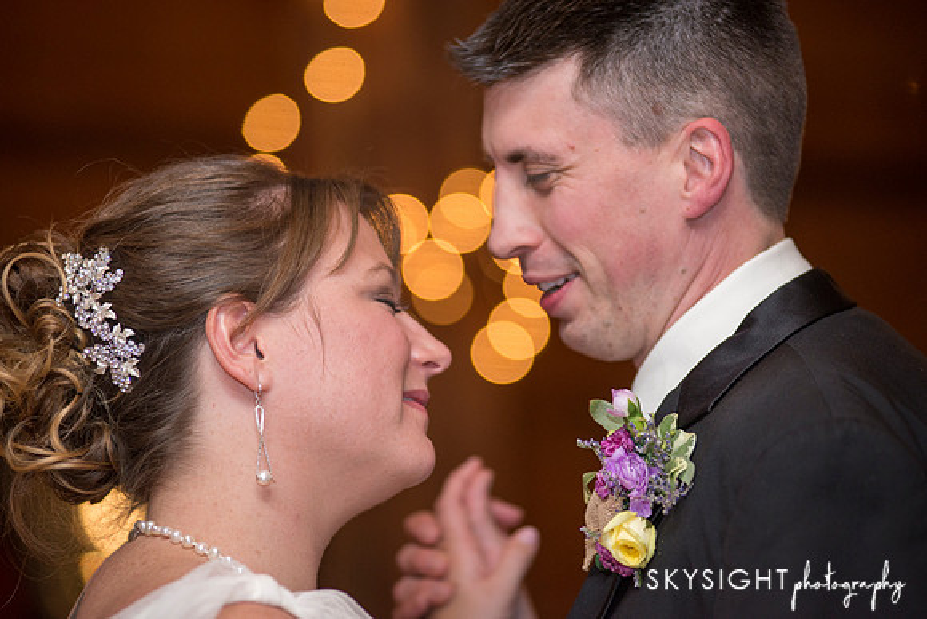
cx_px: 464
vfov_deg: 9.5
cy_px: 310
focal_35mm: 145
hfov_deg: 14.2
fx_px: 3734
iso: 1250
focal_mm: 145
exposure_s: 1/125
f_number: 2.8
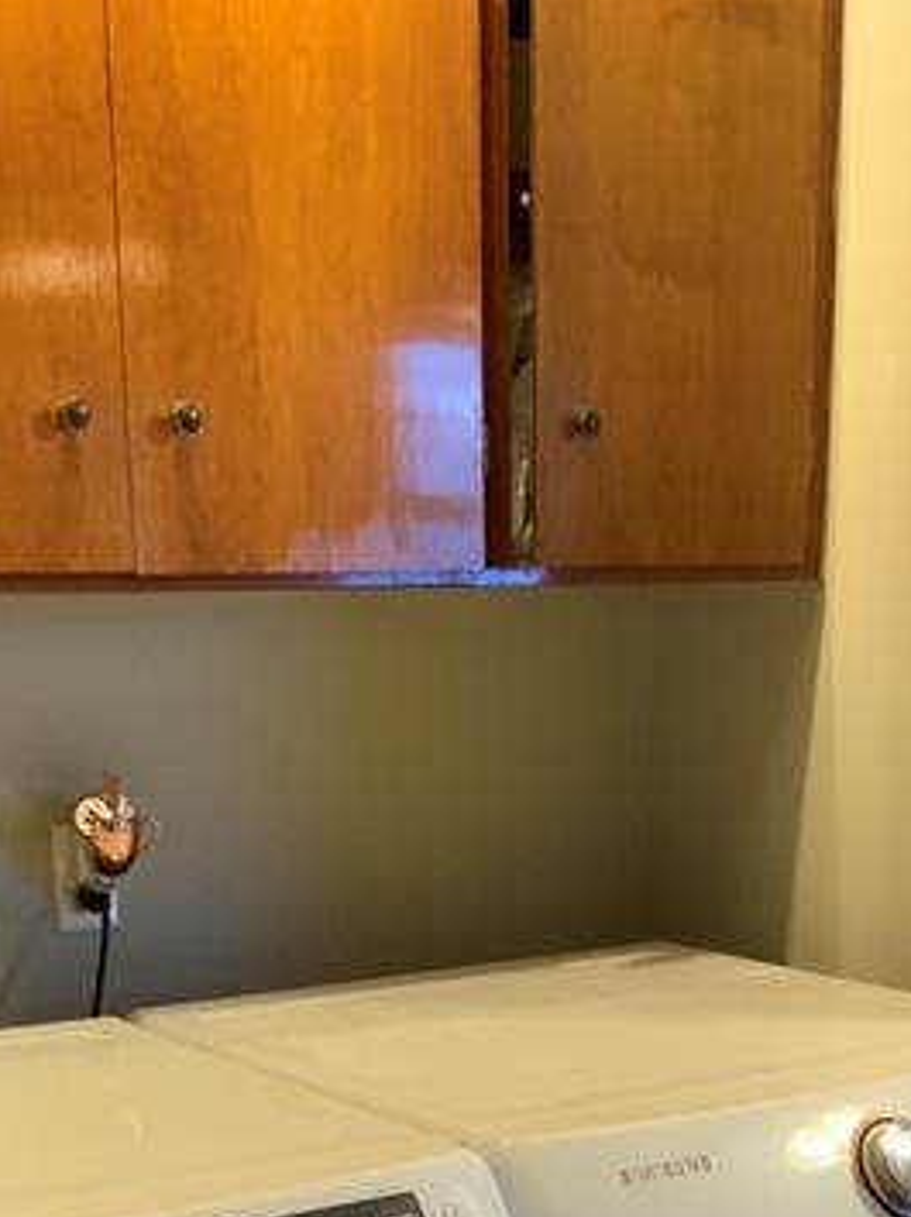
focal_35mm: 63
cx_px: 433
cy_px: 1179
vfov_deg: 29.0
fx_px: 2213
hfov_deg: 23.3
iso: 250
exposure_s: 1/40
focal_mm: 3
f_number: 1.8
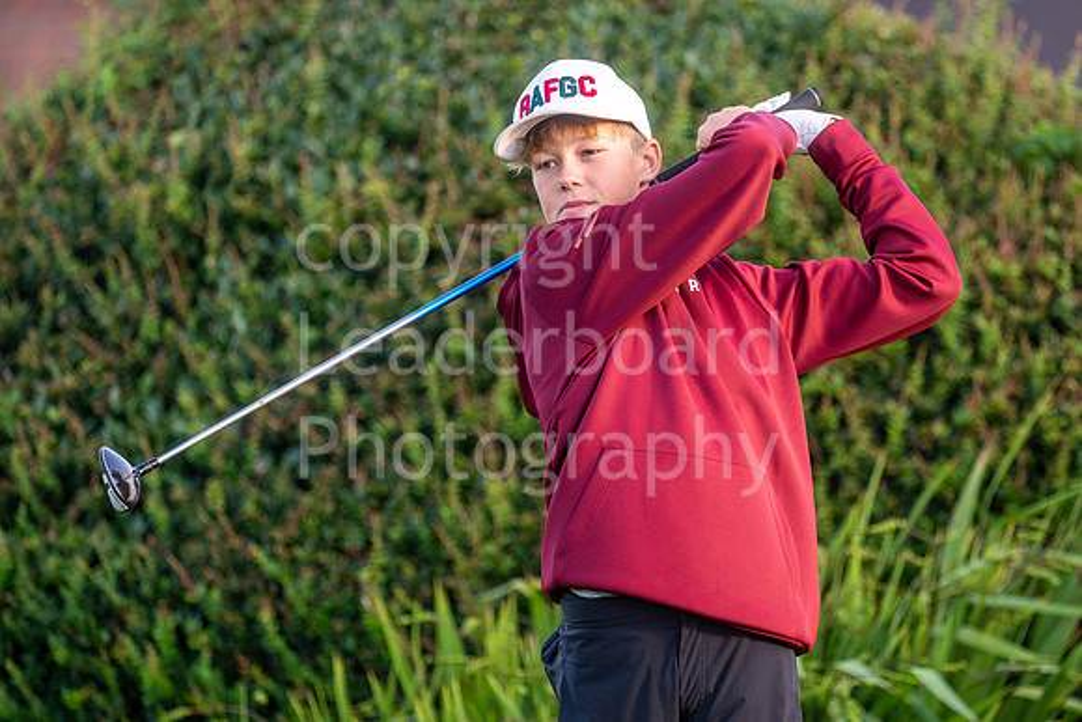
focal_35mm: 390
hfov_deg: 5.3
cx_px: 651
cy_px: 321
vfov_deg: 3.5
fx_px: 11710
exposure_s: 1/640
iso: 800
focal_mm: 300
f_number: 4
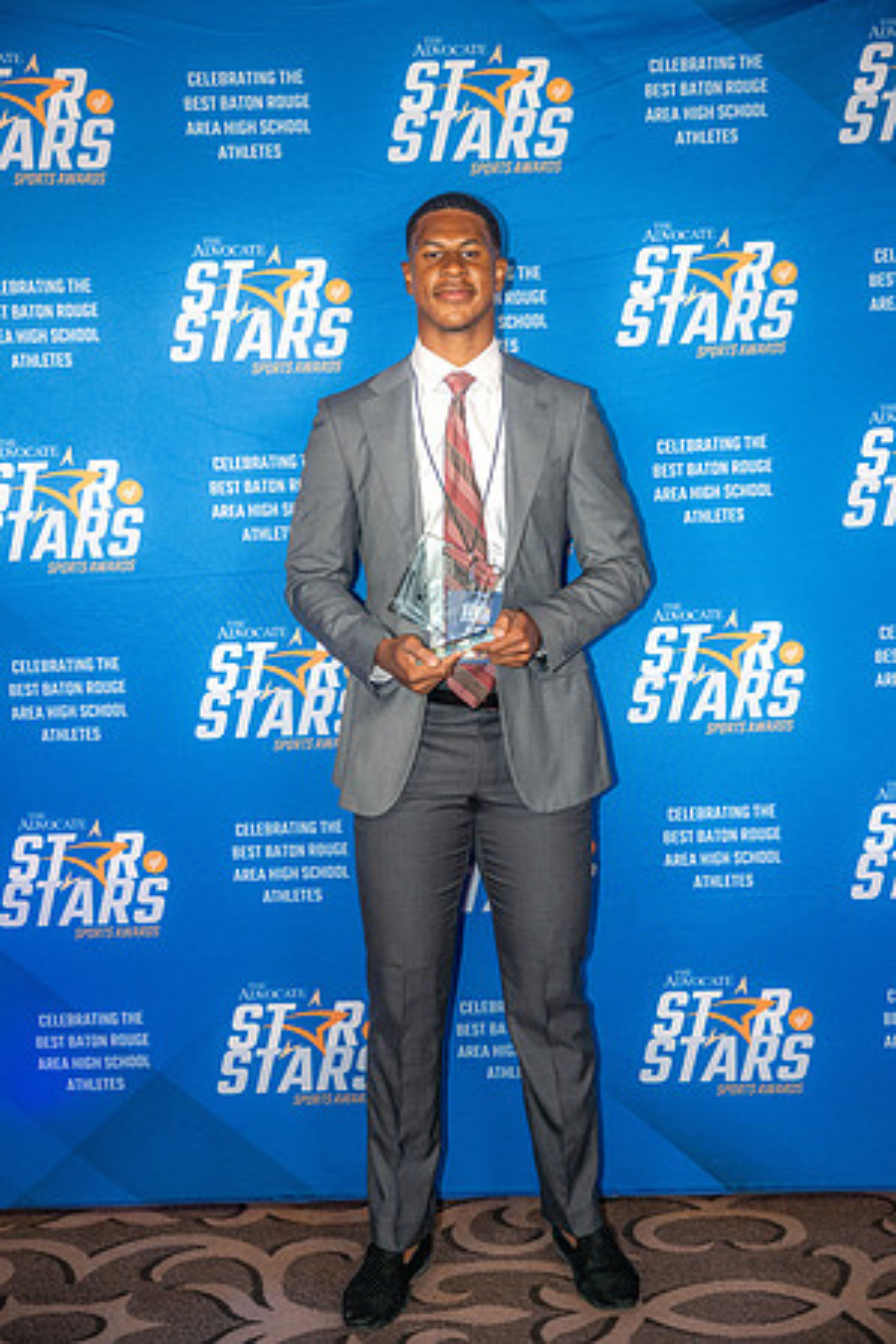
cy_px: 672
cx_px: 448
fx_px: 1680
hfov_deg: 29.9
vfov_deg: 43.6
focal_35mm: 45
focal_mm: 45
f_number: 3.2
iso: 400
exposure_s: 1/200
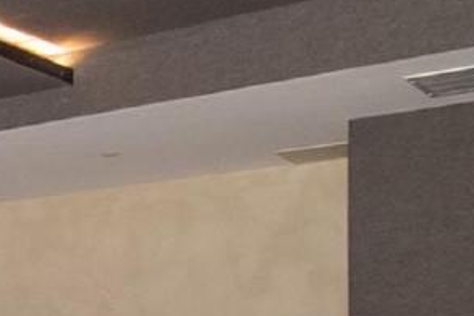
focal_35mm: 85
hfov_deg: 15.9
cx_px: -579
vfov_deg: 15.3
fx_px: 1113
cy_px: 423
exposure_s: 1/100
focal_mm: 11
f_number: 6.3
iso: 1000
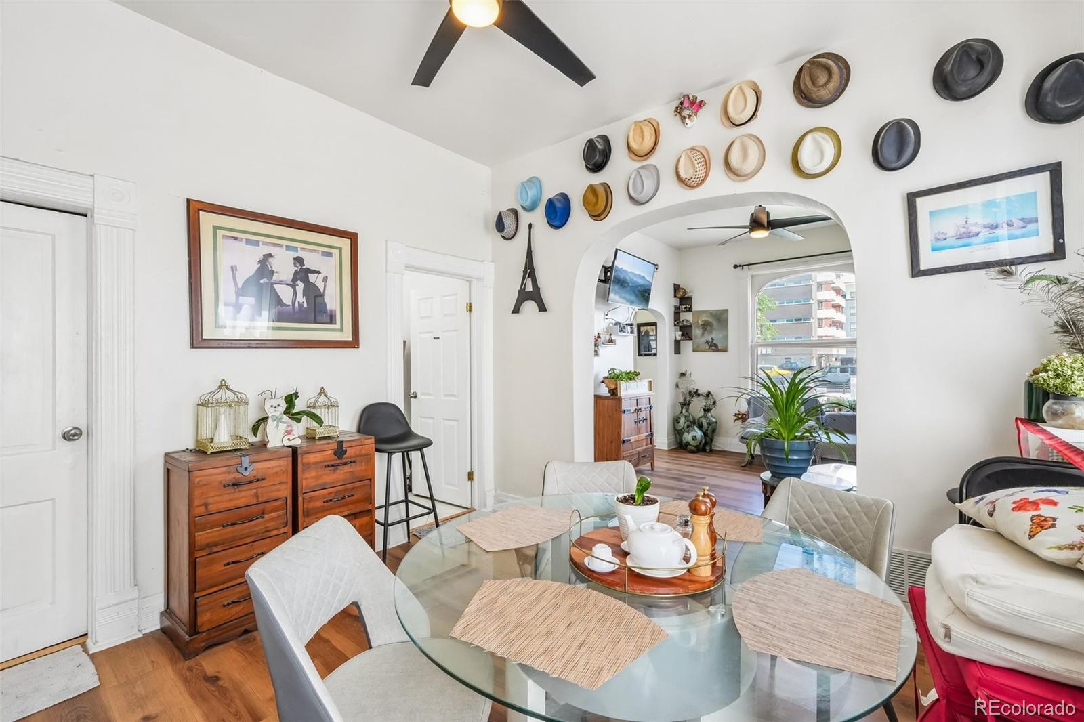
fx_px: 452
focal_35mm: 15
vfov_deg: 77.3
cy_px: 361
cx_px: 542
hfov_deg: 100.4
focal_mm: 10
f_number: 8
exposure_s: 1/15
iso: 800
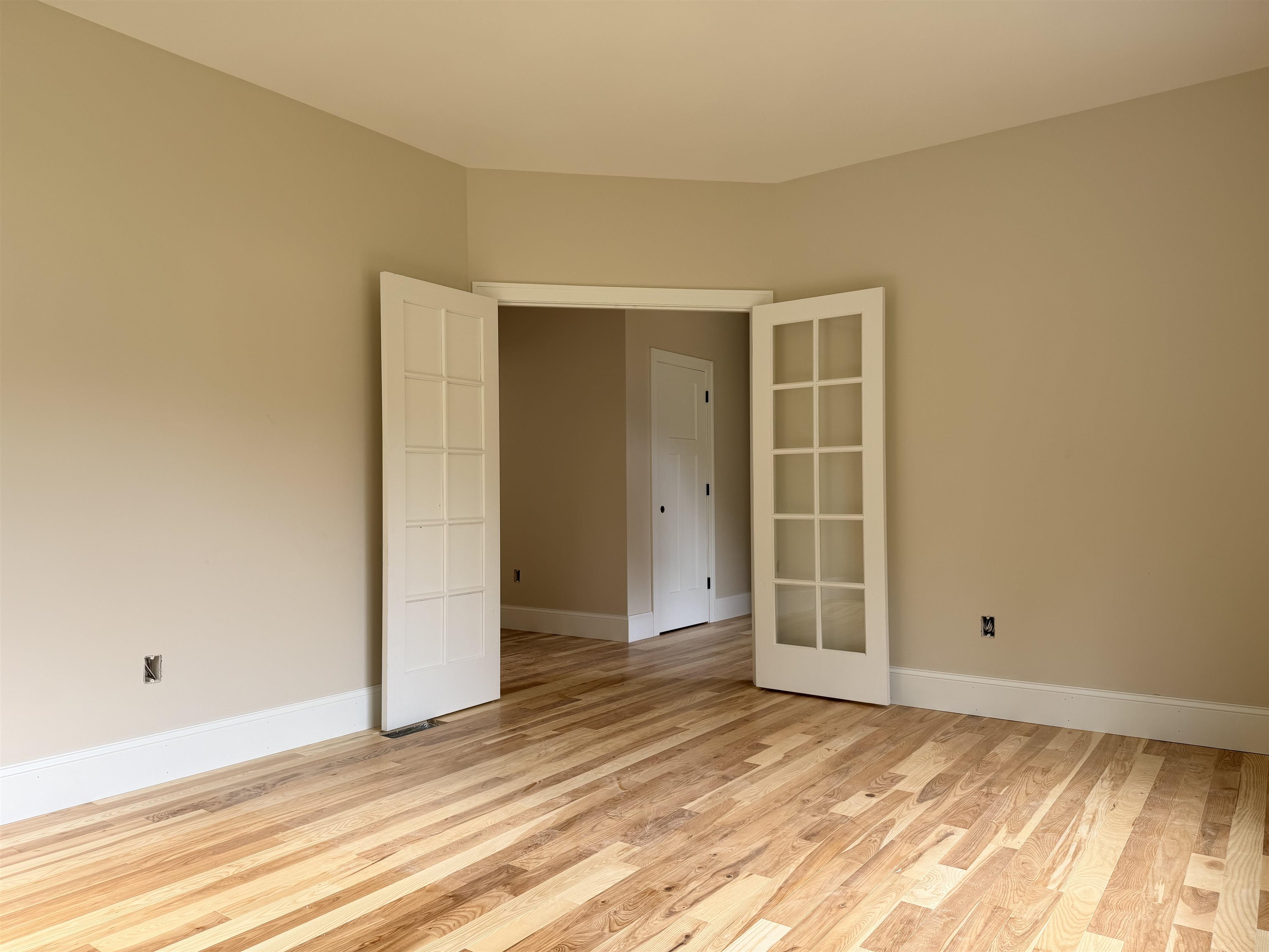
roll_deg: +0.6
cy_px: 476
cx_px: 634
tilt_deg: +0.7
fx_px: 880
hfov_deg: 71.6
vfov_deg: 56.8
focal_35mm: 24
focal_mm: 6.76
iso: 64
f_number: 1.78
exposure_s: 1/170
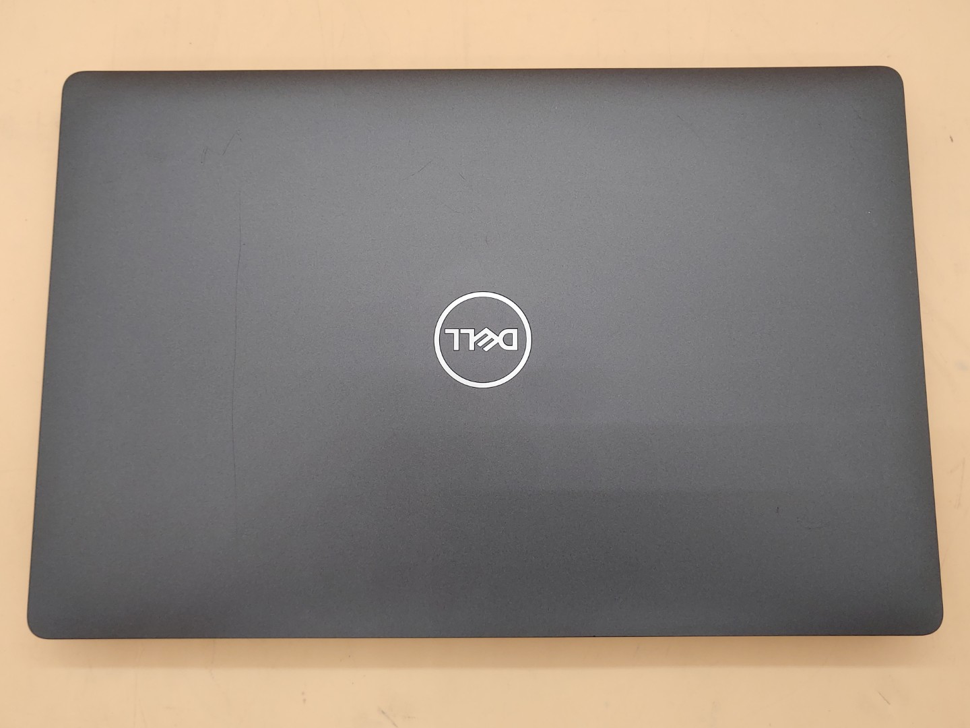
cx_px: 485
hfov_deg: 55.4
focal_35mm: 33
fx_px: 925
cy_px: 364
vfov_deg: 42.9
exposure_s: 1/91
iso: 50
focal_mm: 4.36
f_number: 1.8
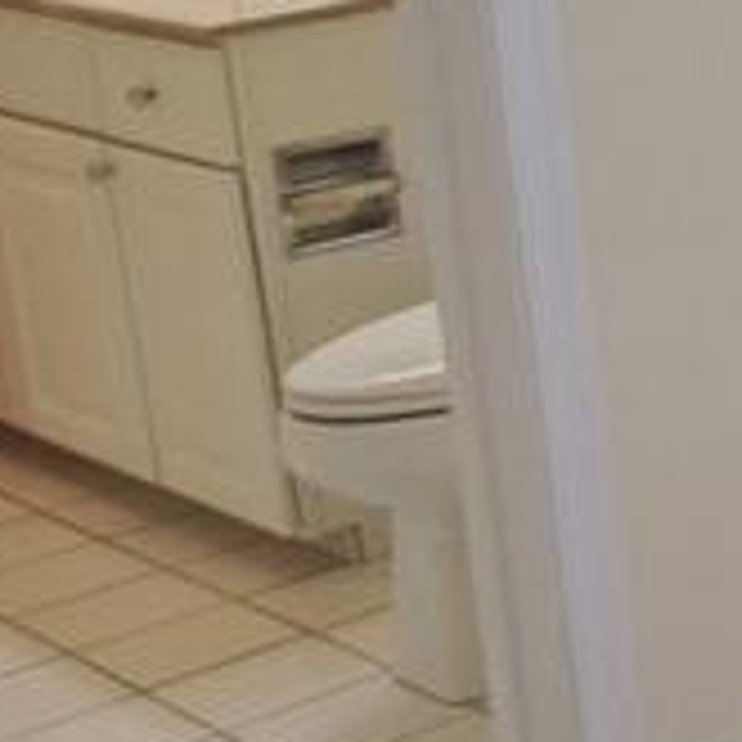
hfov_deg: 13.3
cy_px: 31
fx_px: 2425
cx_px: 1731
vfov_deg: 17.1
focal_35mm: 100
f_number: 2.2
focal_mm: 1.74
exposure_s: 1/50
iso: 125
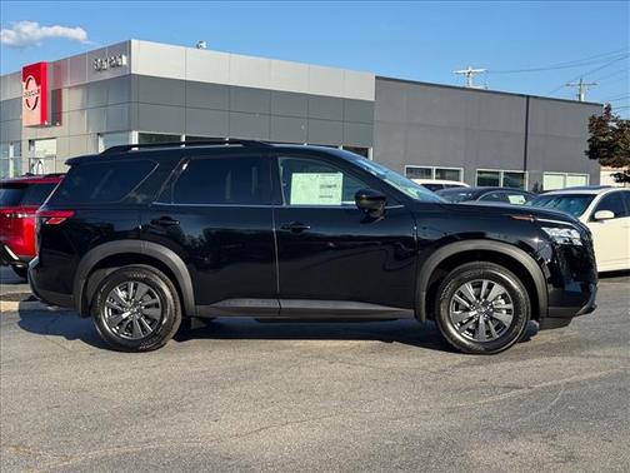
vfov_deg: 30.3
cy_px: 236
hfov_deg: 39.7
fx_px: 874
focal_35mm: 48
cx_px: 315
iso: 64
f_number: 1.78
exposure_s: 1/2331
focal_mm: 6.76
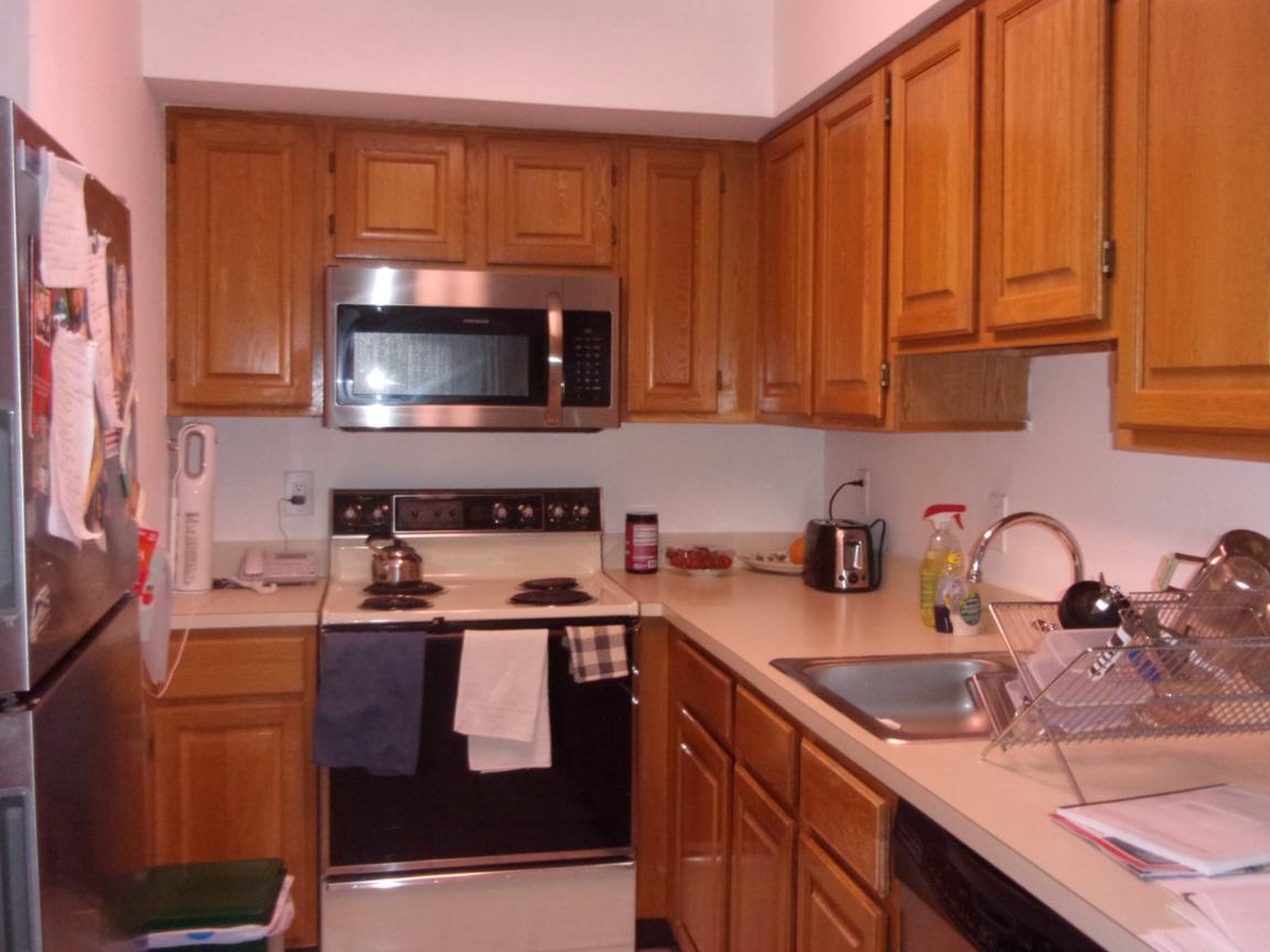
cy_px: 436
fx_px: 1284
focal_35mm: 35
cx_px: 697
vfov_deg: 40.7
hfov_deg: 52.5
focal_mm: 5.1
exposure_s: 1/34
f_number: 3.9
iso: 320
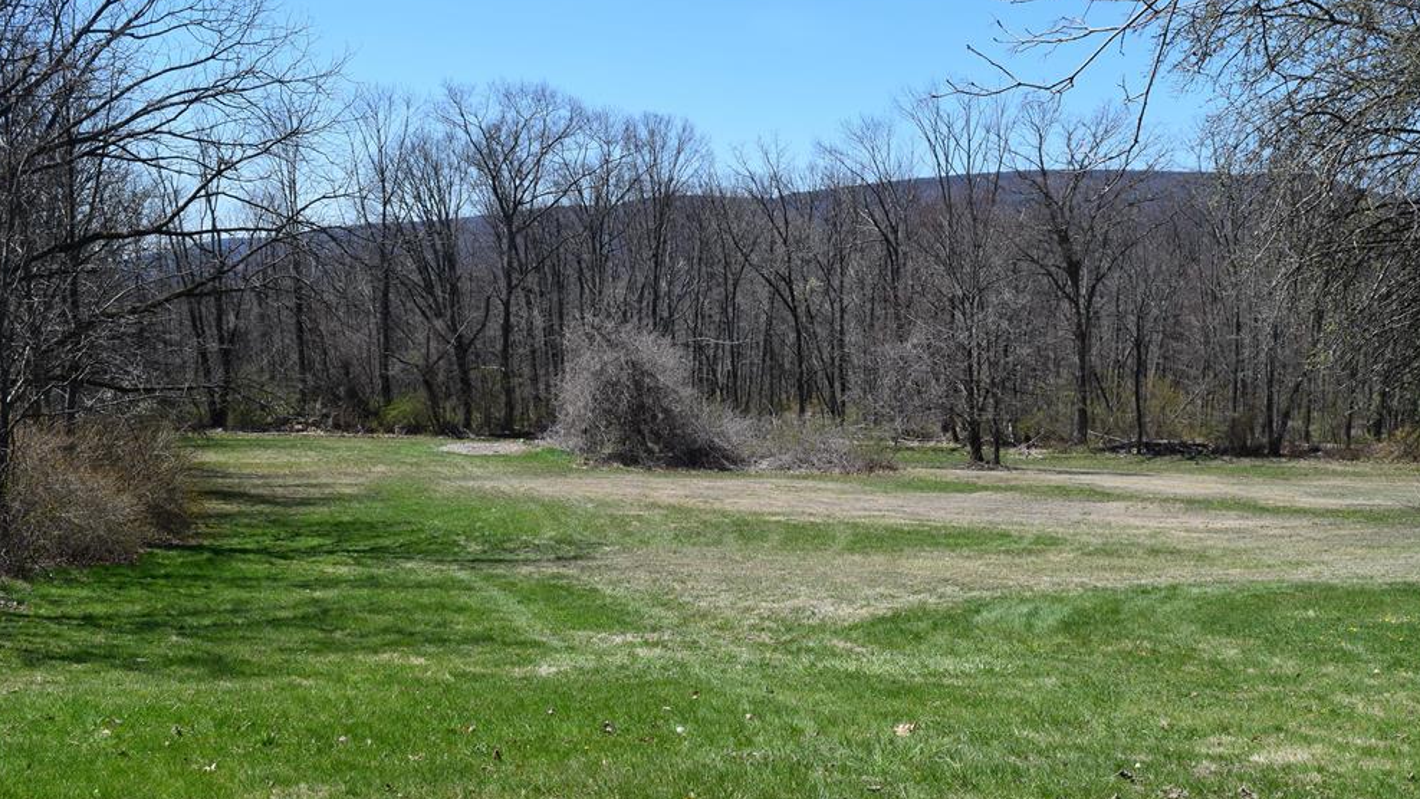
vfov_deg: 31.2
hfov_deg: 52.7
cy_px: 453
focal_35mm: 38
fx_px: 1431
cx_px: 767
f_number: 11
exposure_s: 1/400
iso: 400
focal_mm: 22
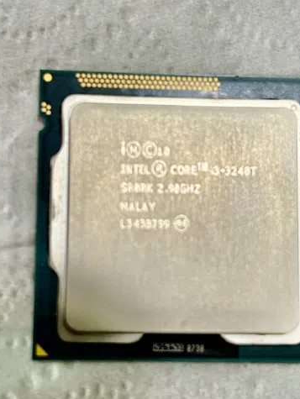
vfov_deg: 52.6
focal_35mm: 35
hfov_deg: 40.4
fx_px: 404
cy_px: 201
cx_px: 192
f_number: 1.5
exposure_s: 1/100
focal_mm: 5.7
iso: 100
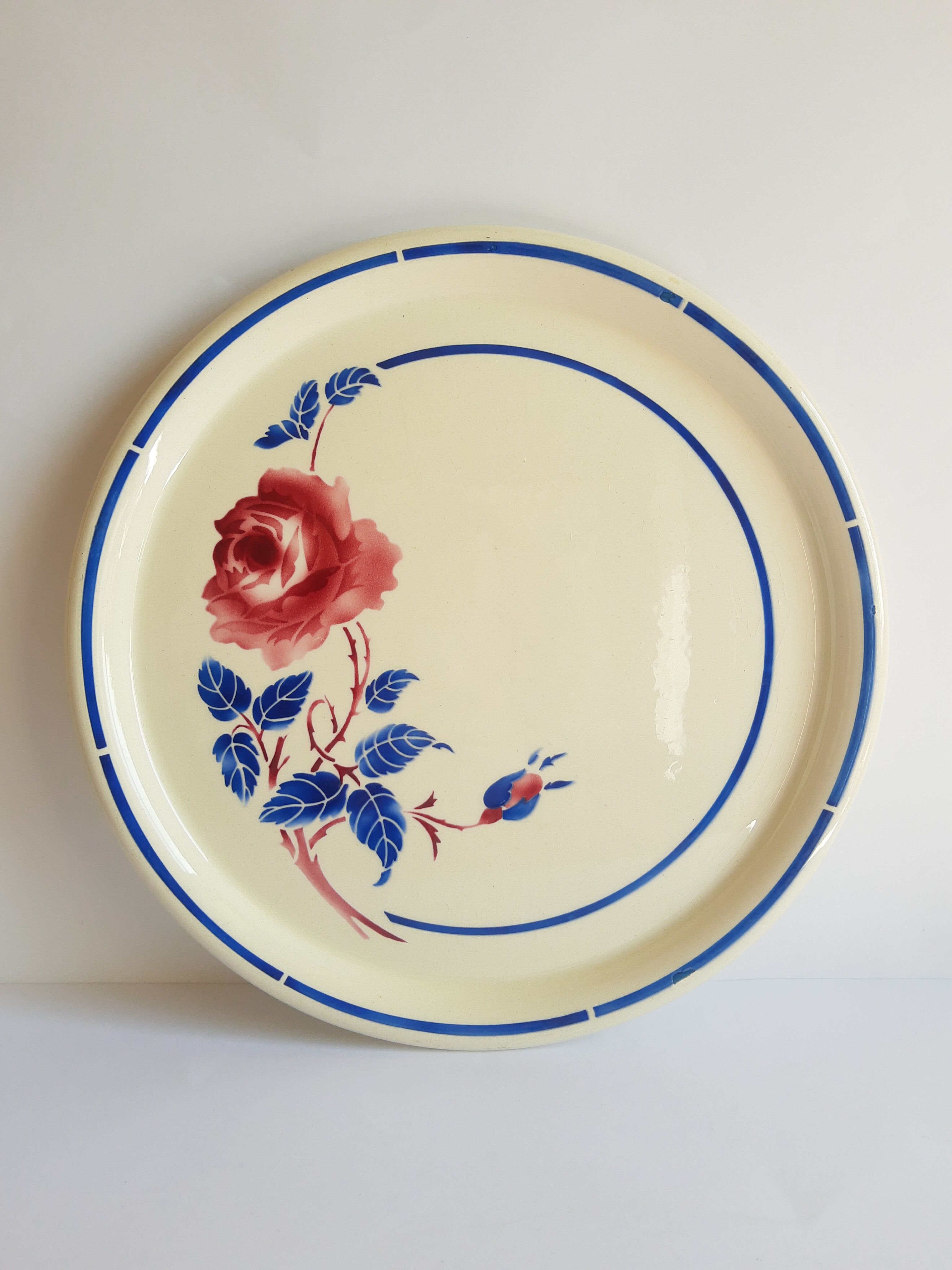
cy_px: 635
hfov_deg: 53.1
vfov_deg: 67.3
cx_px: 476
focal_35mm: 26
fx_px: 953
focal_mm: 3.95
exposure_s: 1/136
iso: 40
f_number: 1.8
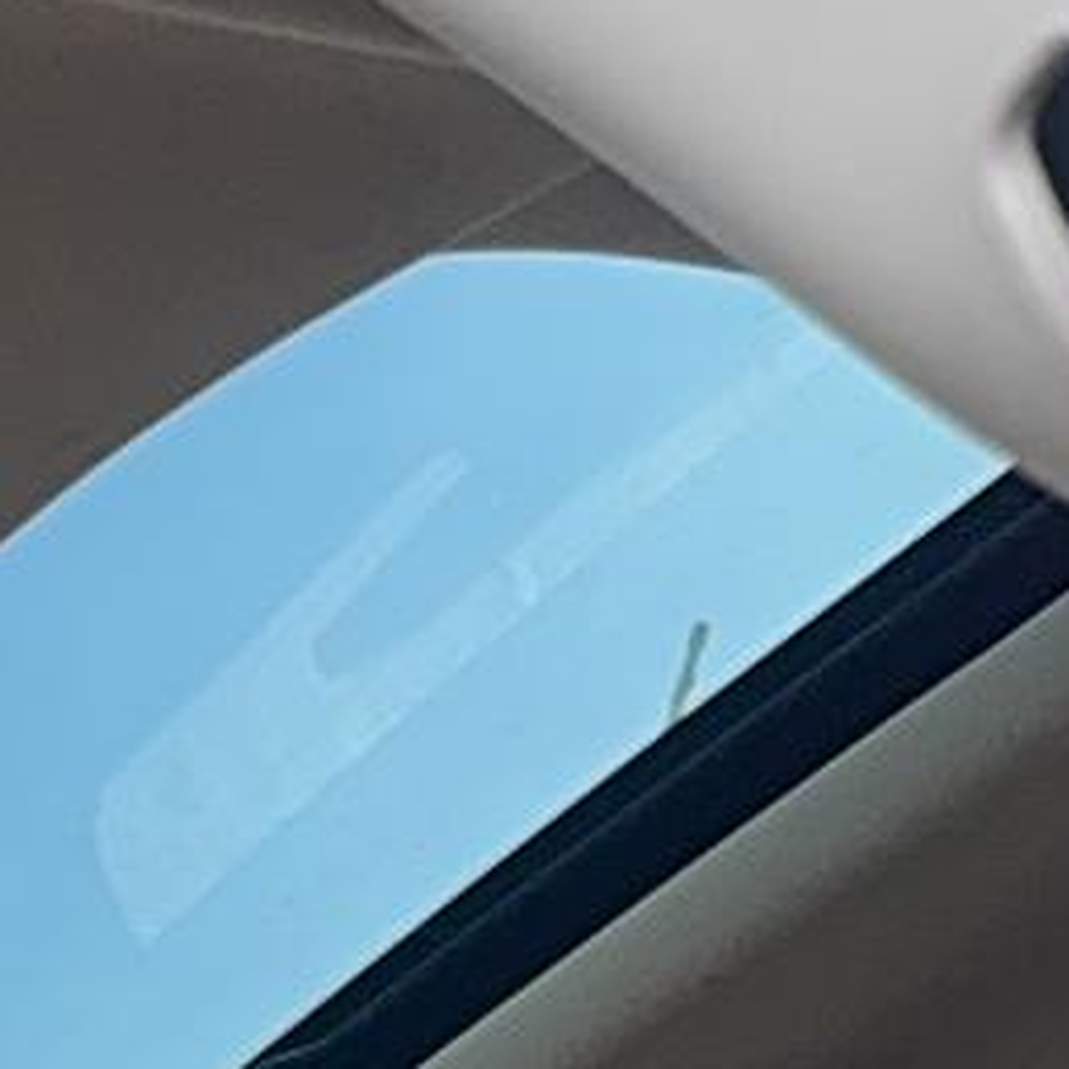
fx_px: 3669
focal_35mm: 105
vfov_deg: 15.7
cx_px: -1193
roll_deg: +13.6
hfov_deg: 13.6
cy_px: 1432
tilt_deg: +22.9
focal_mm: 6.76
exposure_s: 1/310
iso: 50
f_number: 1.78
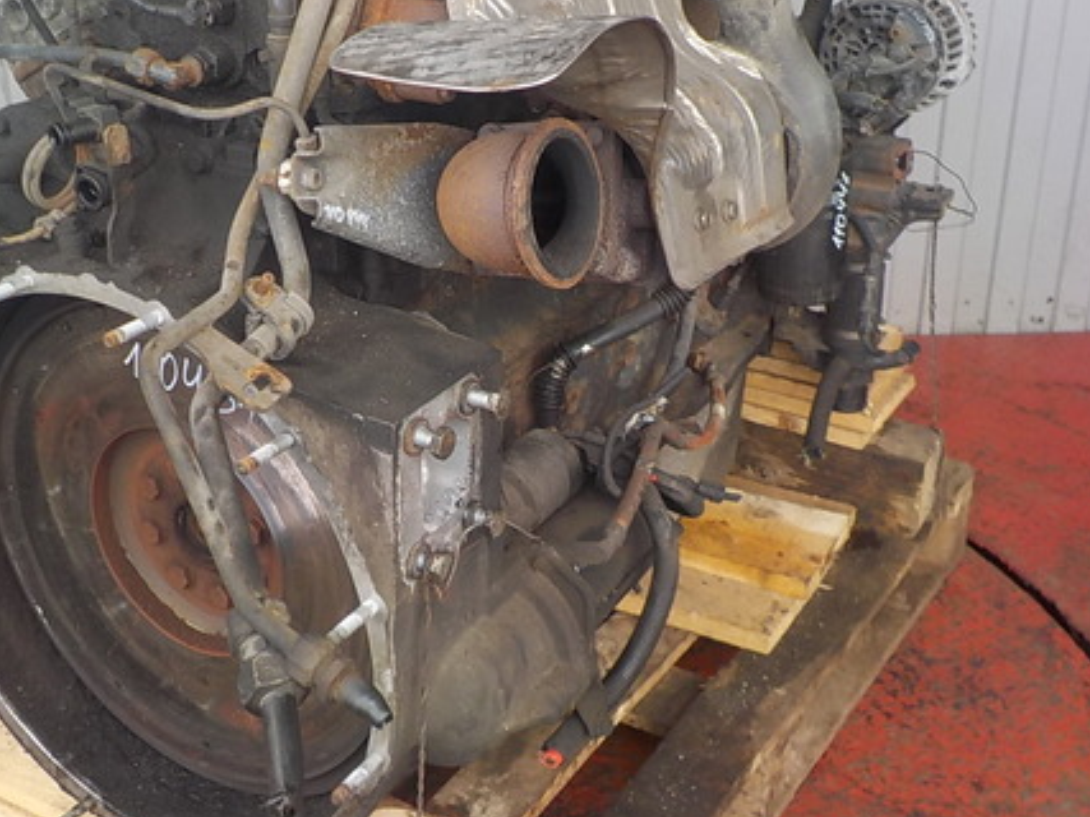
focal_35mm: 45
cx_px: 475
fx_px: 1417
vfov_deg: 32.0
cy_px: 301
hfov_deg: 42.0
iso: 125
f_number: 3.3
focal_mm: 4.1
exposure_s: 1/80
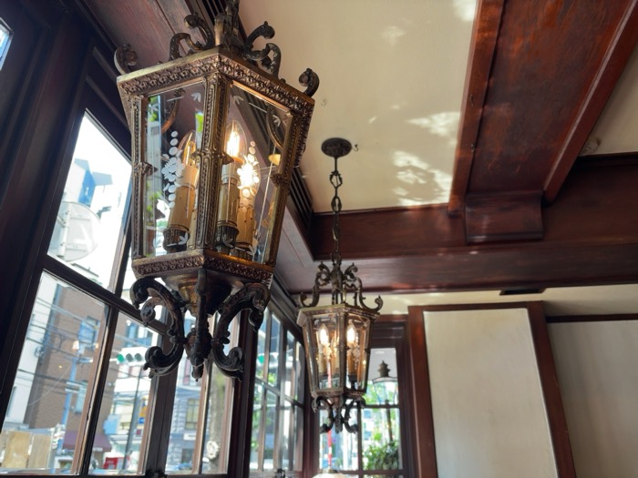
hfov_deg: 67.3
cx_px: 319
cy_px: 239
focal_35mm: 26
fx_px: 479
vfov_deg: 53.1
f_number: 1.6
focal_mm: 5.96
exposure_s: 1/109
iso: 40
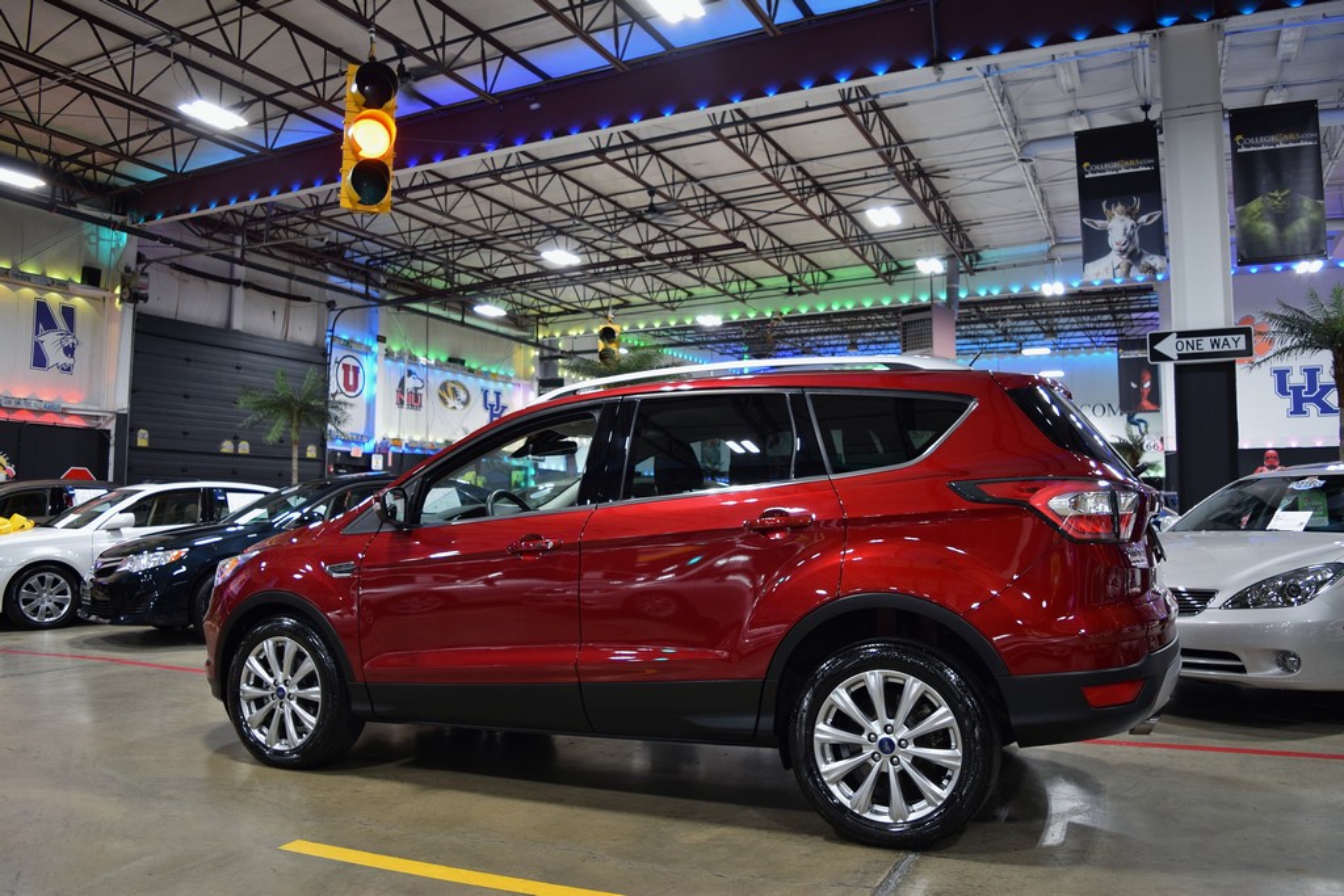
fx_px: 1008
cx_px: 672
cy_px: 448
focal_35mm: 27
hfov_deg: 67.4
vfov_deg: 47.9
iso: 800
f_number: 4
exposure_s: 1/60
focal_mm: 18
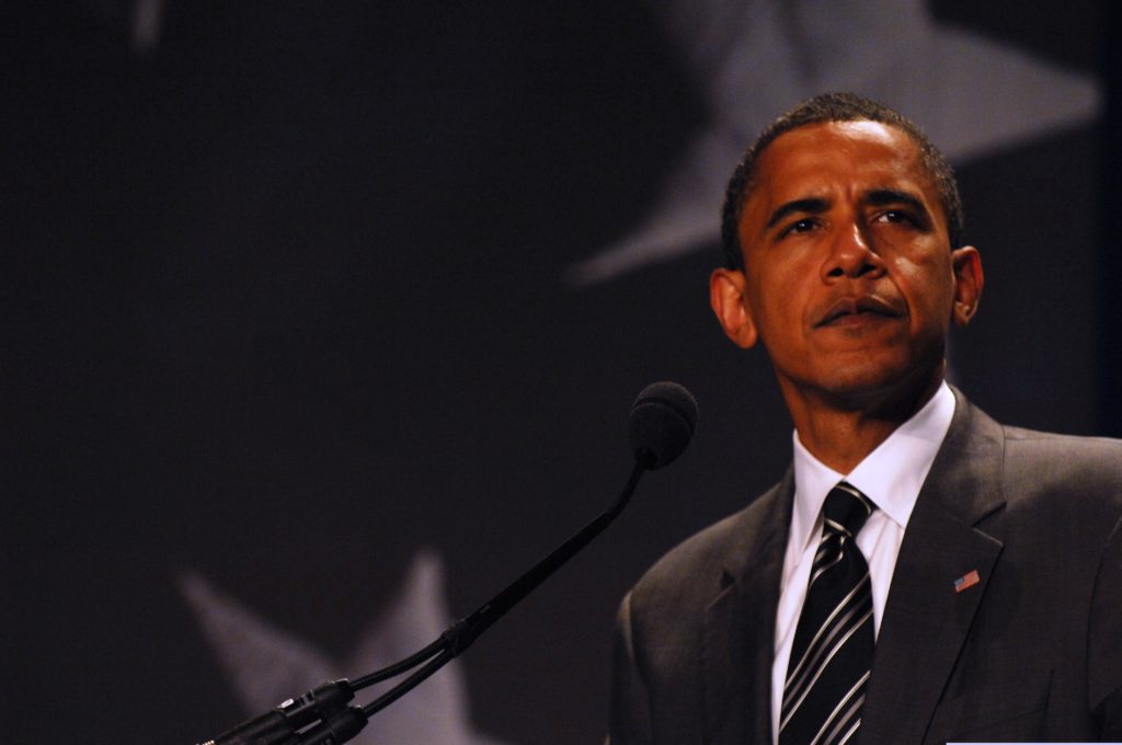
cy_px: 372
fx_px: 9338
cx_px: 561
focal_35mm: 300
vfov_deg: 4.6
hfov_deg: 6.9
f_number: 4
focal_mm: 200
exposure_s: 1/100
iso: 500
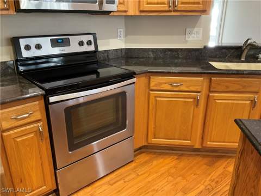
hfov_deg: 61.7
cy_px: 98
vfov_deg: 48.2
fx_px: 219
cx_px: 130
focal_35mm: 29
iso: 200
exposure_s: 1/40
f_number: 1.8
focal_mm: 3
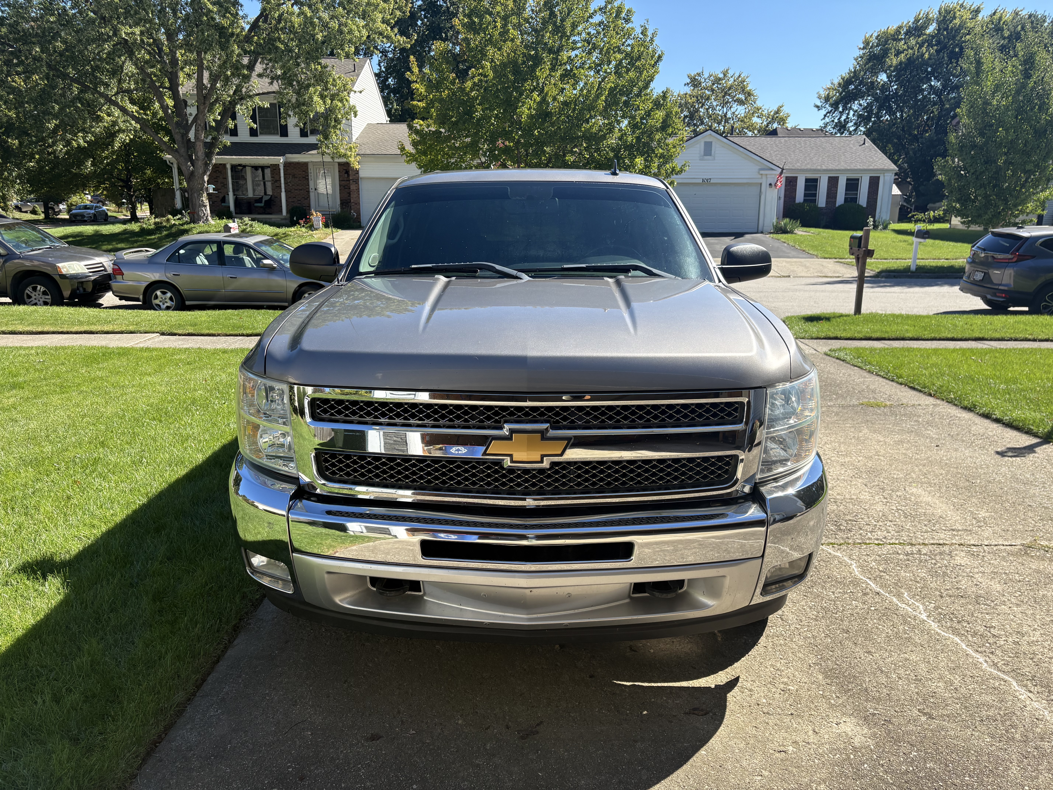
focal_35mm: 26
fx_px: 791
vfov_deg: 53.1
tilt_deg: -15.3
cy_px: 395
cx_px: 526
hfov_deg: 67.3
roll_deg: -0.4
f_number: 1.6
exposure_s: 1/1484
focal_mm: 5.96
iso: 50
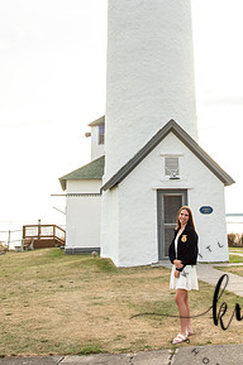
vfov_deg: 36.9
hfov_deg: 25.3
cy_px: 102
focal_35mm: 53
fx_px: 538
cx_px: 166
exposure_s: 1/250
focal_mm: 34
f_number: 10
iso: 400
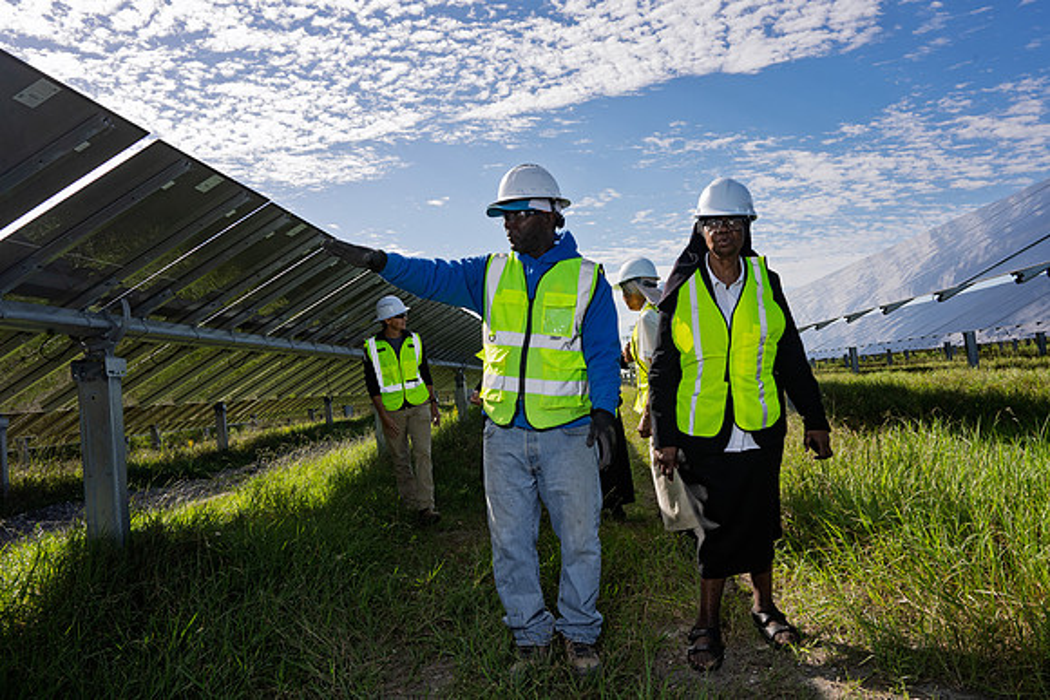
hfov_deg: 65.5
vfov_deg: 46.4
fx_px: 817
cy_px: 350
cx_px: 525
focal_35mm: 28
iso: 200
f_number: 11
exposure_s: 1/200
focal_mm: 28
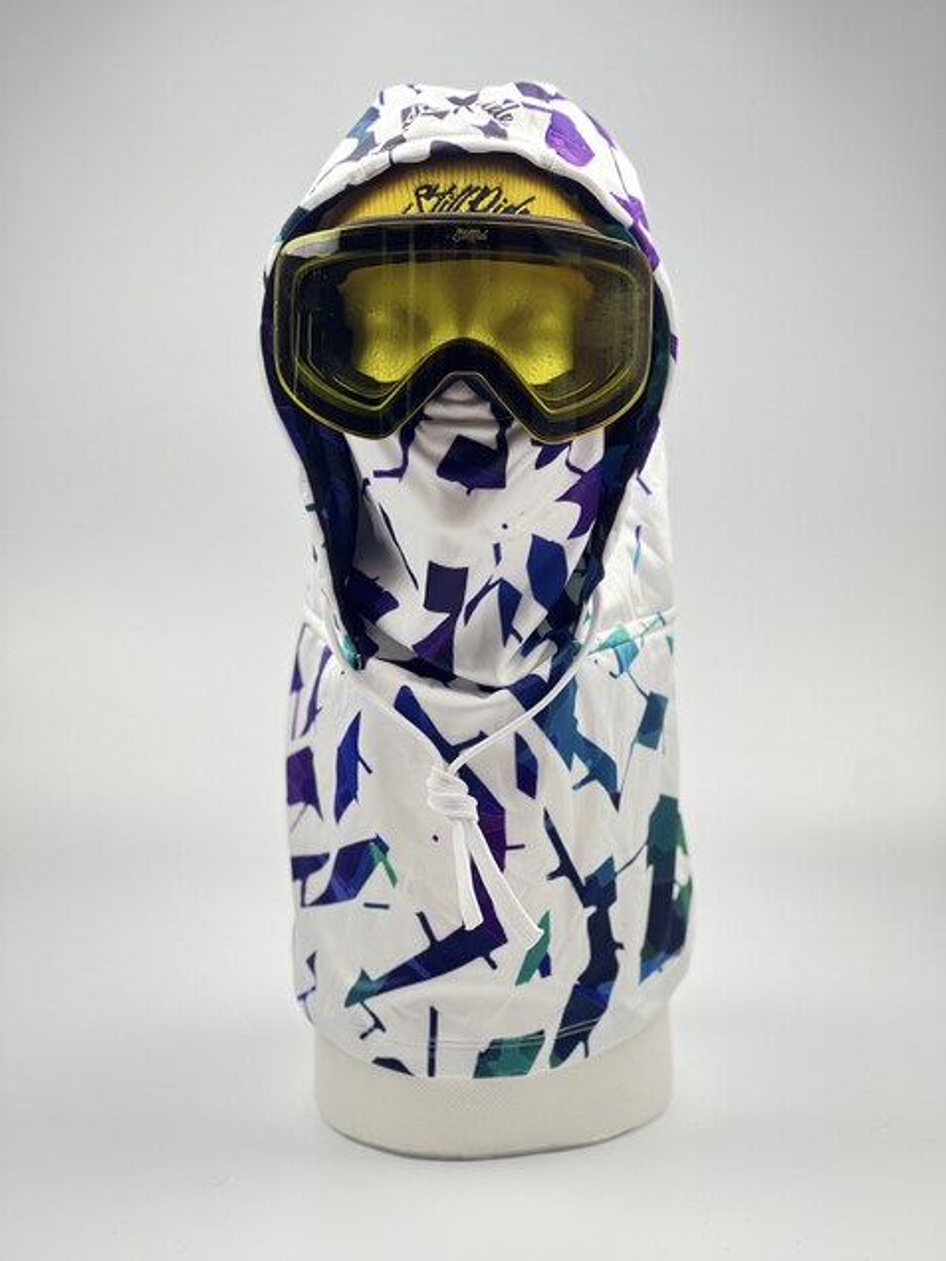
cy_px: 630
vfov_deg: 25.3
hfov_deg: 19.1
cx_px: 473
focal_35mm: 77
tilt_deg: -11.5
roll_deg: +0.2
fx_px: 2806
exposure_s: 1/33
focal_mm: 9
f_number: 2.8
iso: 200
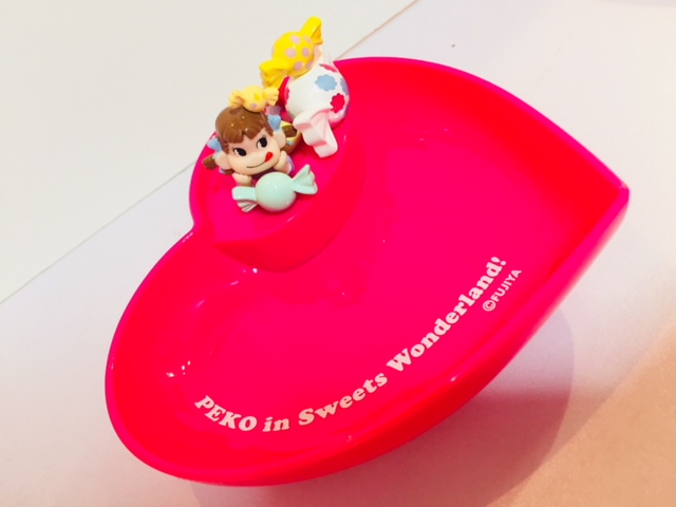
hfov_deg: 61.7
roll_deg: +29.6
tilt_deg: -43.5
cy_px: 254
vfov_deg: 48.2
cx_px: 338
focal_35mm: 29
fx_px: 566
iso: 125
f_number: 2.2
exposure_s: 1/33
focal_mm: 4.15
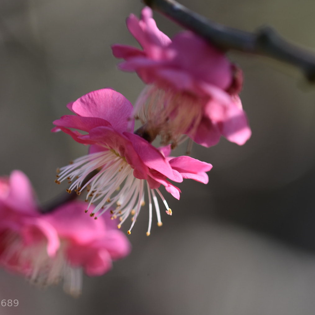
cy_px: 162
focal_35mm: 211
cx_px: 104
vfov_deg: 8.3
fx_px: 2169
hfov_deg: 8.3
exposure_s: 1/125
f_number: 5.6
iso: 100
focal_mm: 105
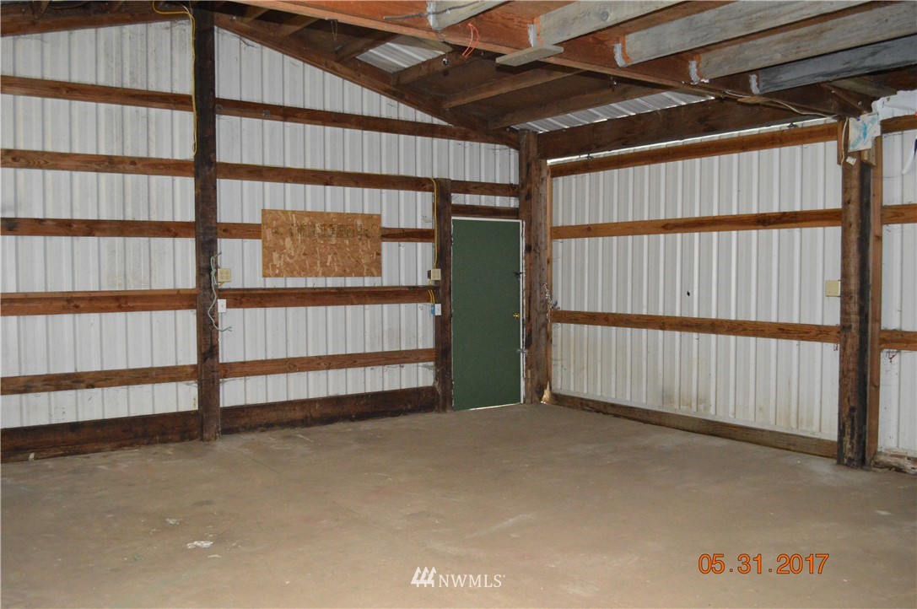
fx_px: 763
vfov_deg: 43.5
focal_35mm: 30
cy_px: 304
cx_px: 458
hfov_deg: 62.0
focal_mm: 20
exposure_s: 1/60
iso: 3200
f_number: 3.8
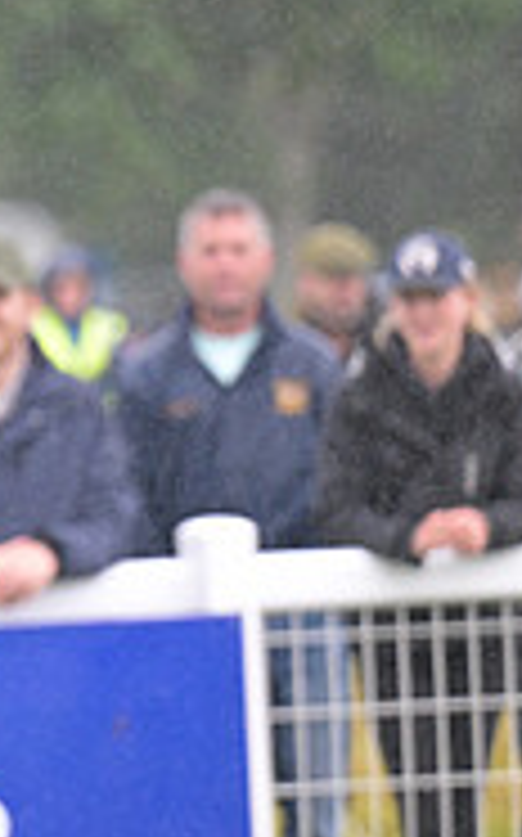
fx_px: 13405
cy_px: 196
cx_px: -670
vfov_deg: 3.6
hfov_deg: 2.2
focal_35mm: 588
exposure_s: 1/1250
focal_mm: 185
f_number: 4.5
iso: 2500
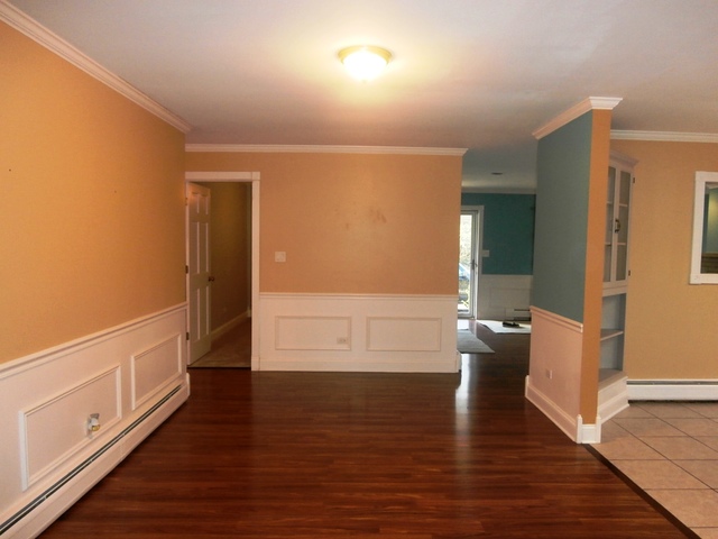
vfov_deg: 56.8
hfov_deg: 71.6
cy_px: 270
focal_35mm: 24
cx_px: 359
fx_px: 498
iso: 200
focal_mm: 4.2
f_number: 3
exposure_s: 1/30
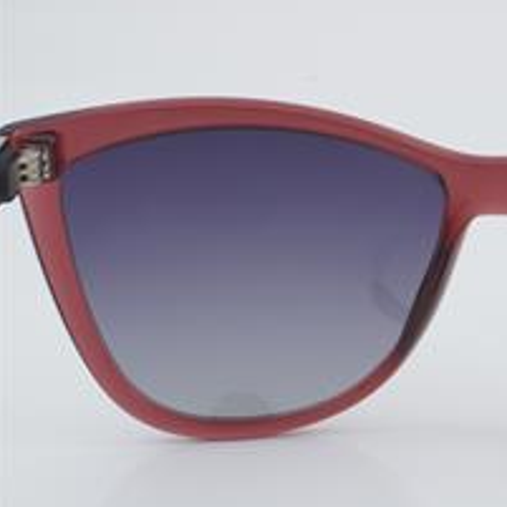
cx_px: 499
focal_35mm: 127
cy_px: 267
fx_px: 2104
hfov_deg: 13.6
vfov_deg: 13.7
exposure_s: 1/3
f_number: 32
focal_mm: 50
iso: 100
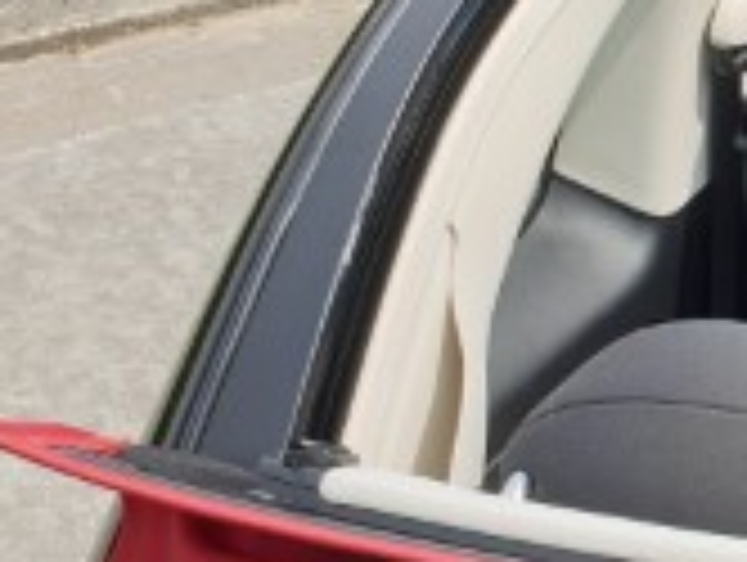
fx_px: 2161
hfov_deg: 16.2
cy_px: 58
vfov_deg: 14.7
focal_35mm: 100
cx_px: 1395
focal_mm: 4.3
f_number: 2.4
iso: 50
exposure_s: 1/659
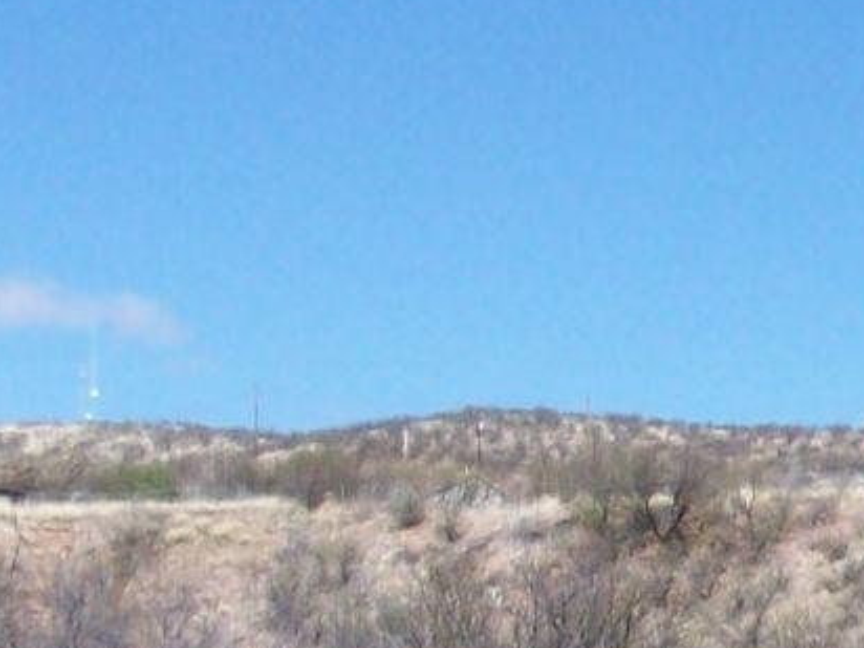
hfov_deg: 11.0
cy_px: 545
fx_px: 4218
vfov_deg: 8.8
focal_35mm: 169
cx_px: 1531
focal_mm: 5.7
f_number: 5.5
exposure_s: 1/330
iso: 64
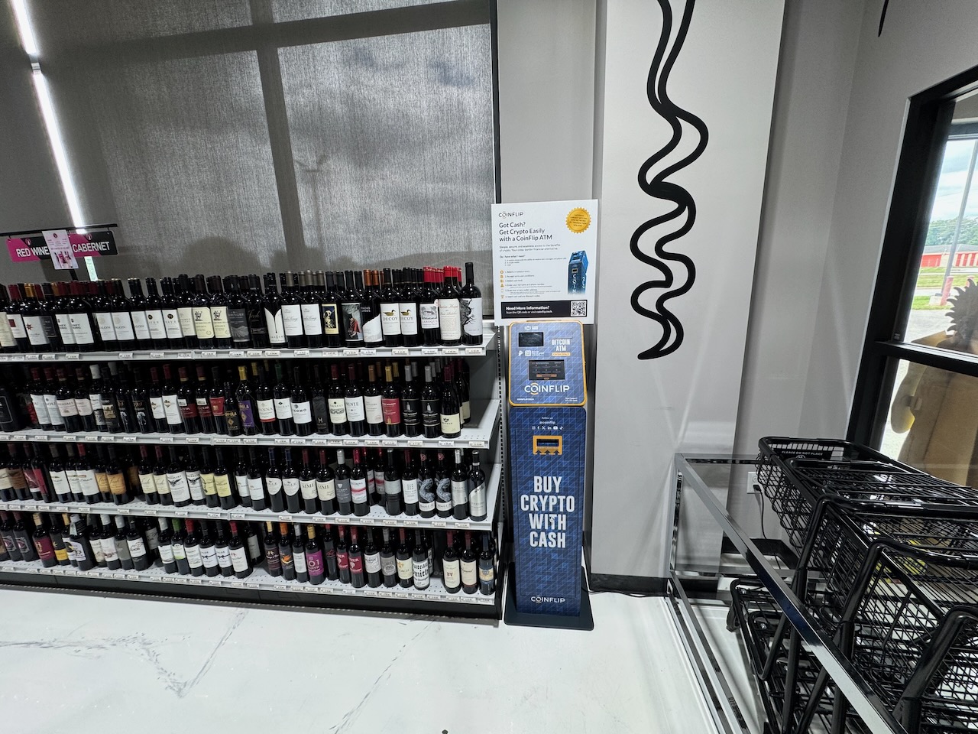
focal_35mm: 14
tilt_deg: -13.5
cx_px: 489
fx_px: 396
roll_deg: +2.5
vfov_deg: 85.7
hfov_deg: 102.1
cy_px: 367
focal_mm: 2.22
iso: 100
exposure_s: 1/120
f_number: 2.2
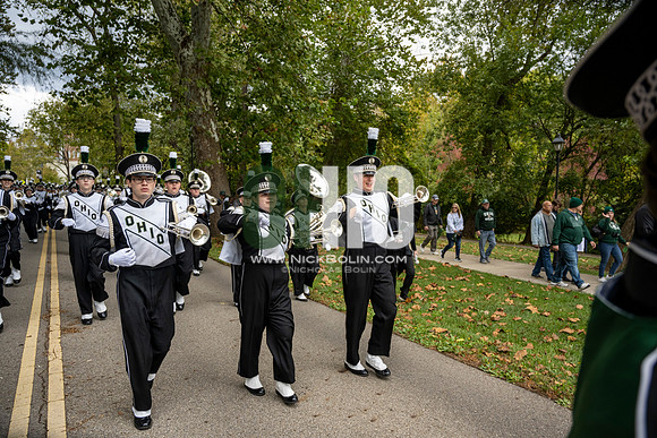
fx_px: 438
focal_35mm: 24
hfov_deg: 73.7
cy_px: 219
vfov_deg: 53.2
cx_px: 328
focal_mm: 24
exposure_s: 1/1000
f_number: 4
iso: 500
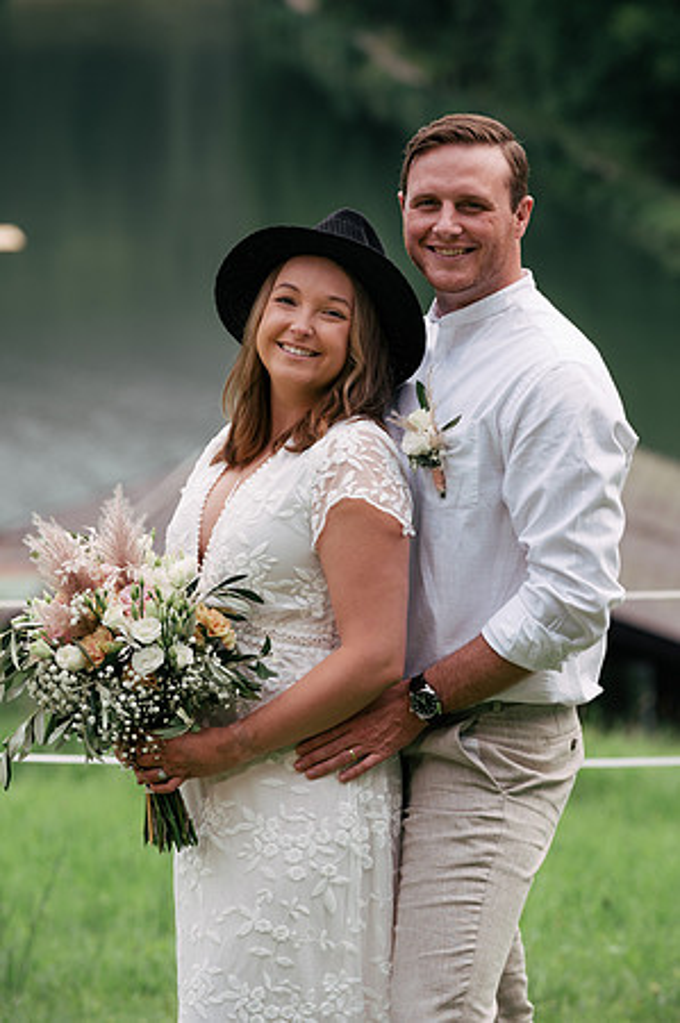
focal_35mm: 200
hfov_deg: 6.9
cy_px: 512
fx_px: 5679
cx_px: 340
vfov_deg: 10.3
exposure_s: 1/250
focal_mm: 200
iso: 500
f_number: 7.1
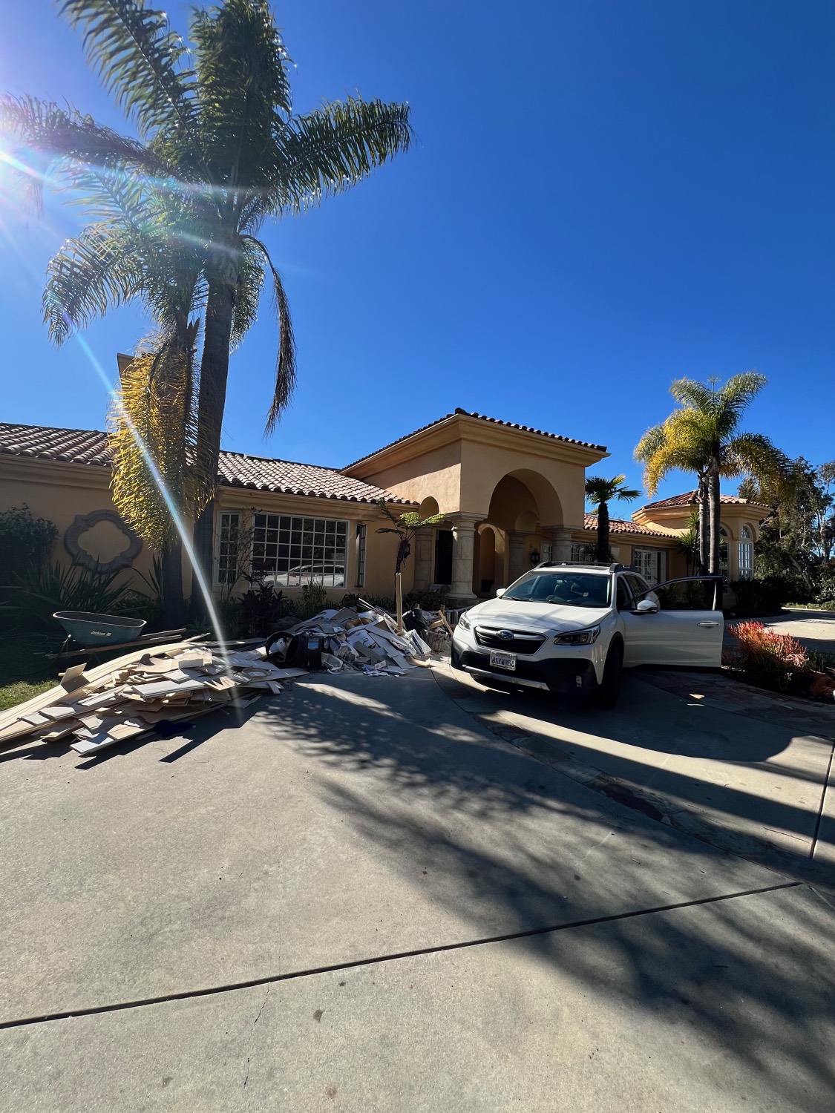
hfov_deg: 89.9
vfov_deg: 106.2
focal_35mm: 13
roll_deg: -1.5
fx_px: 418
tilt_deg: +2.9
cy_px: 556
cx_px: 418
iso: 32
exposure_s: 1/1096
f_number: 1.8
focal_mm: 1.57
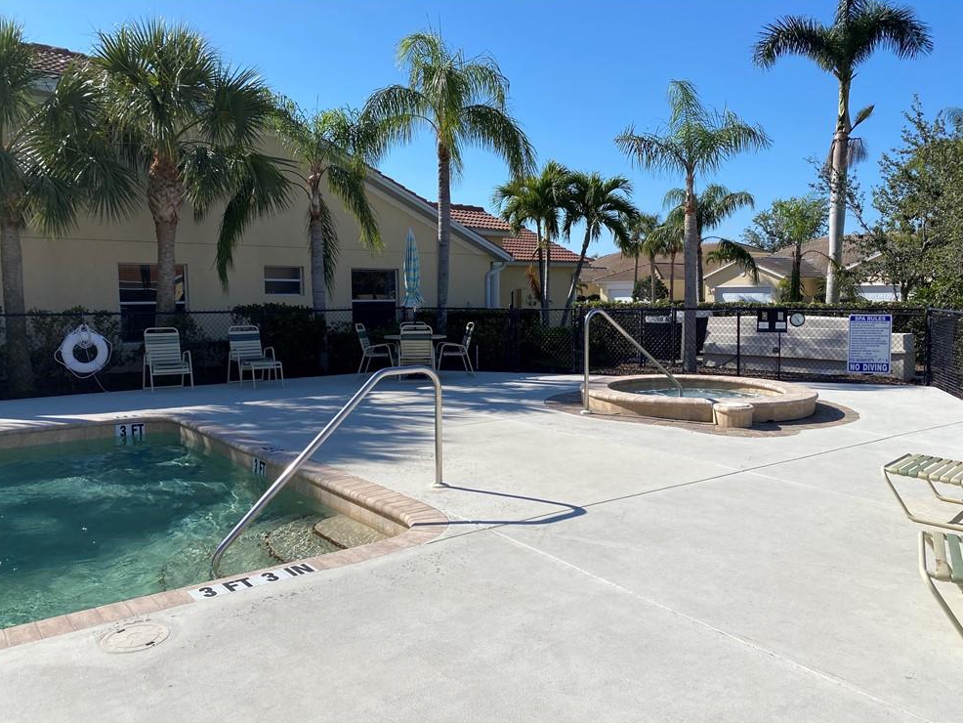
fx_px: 751
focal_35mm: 27
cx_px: 479
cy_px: 366
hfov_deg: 65.3
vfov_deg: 51.4
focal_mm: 4.25
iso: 32
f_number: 1.8
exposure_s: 1/4274
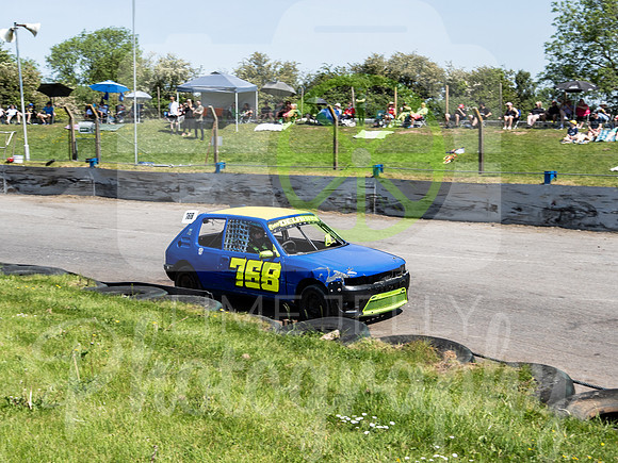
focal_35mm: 52
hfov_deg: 36.9
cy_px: 237
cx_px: 287
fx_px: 926
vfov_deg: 28.1
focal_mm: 18
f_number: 5.6
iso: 100
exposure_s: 1/160
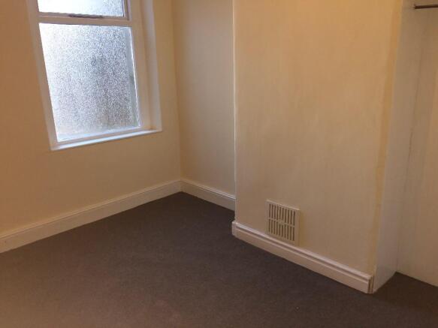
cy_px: 164
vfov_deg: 48.2
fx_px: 367
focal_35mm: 29
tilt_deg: -17.2
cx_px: 219
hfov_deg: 61.7
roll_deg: +1.8
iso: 40
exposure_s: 1/33
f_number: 2.2
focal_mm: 4.15
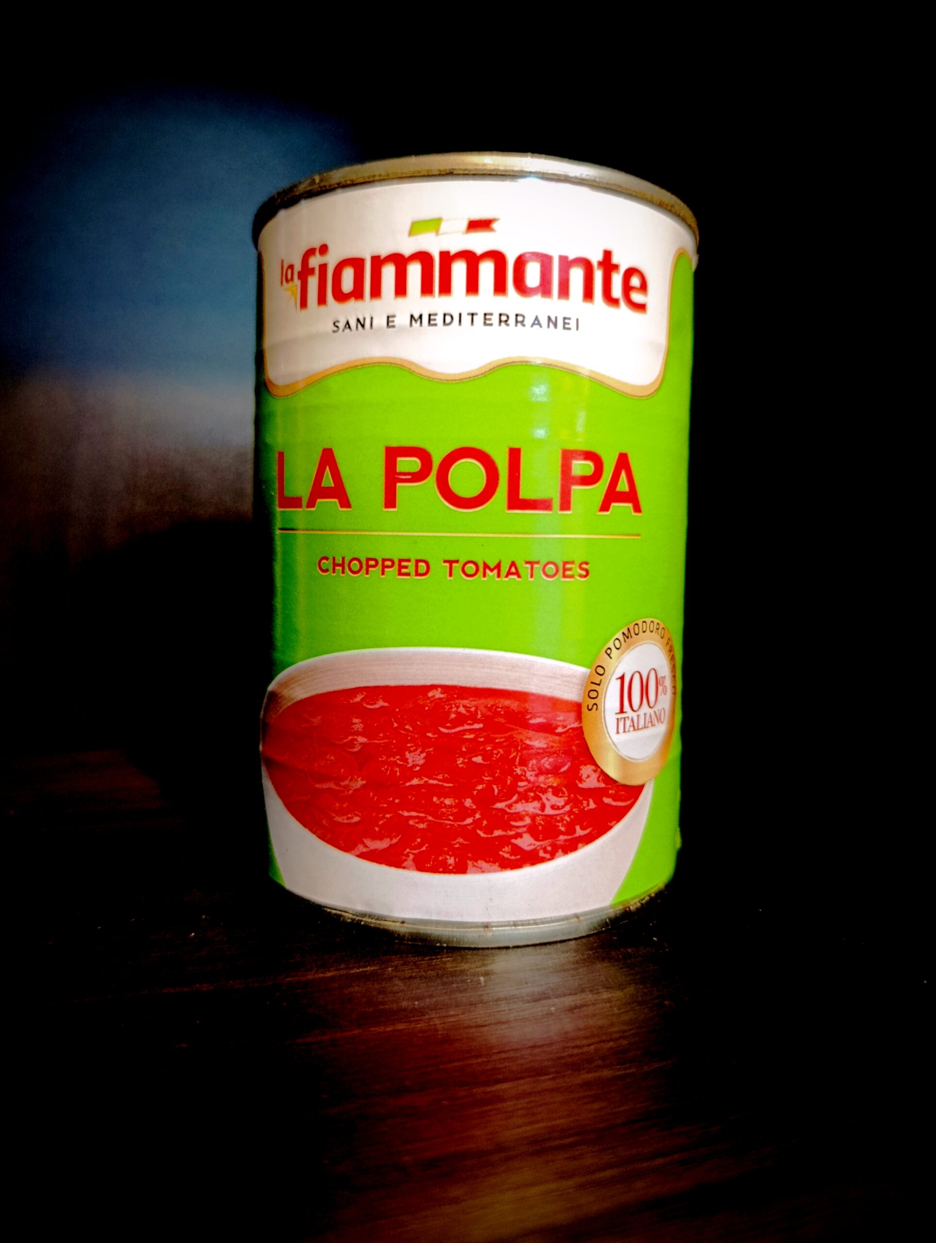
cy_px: 622
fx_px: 827
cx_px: 468
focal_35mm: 23
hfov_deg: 59.0
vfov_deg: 73.8
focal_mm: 6.11
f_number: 1.65
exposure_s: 1/25
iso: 1263
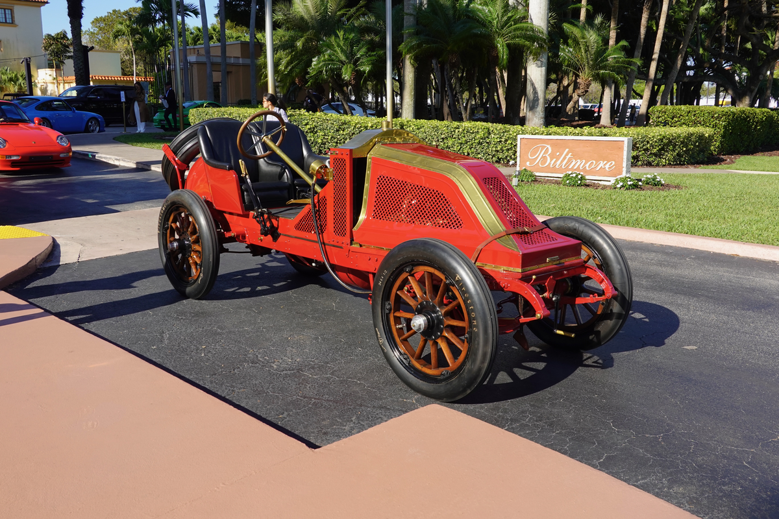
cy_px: 260
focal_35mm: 35
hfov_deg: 54.4
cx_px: 390
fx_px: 757
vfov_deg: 37.9
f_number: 5.6
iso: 100
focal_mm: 13.03
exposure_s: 1/250
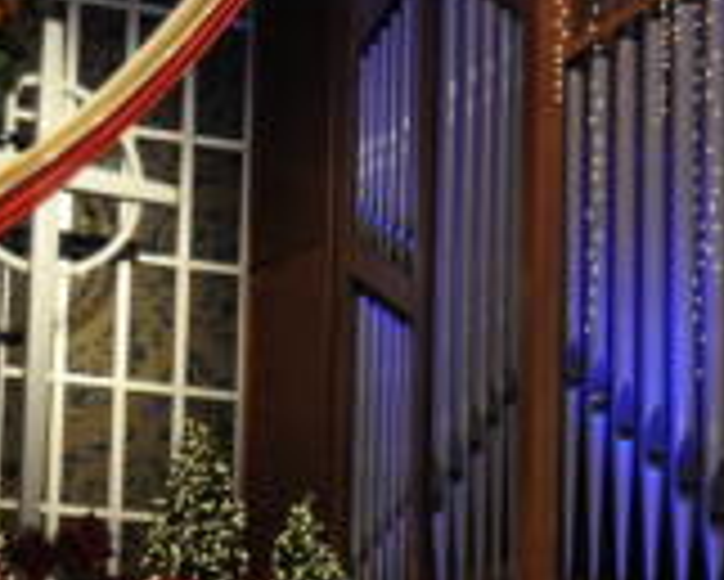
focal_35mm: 121
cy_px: 618
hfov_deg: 15.7
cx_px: 562
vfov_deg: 12.5
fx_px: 2603
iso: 900
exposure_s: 1/30
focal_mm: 29
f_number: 4.5
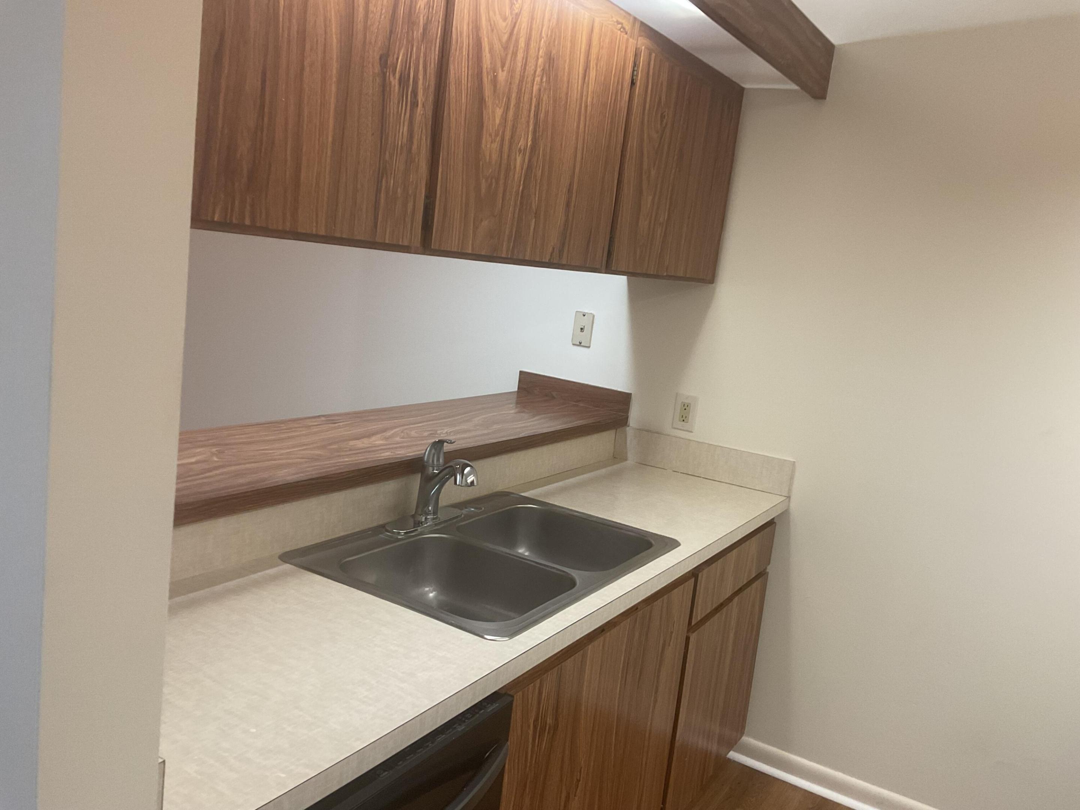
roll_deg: -8.1
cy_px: 405
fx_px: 905
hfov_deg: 61.7
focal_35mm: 29
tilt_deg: -8.6
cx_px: 540
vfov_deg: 48.2
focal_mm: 3
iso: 80
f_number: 1.8
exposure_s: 1/60
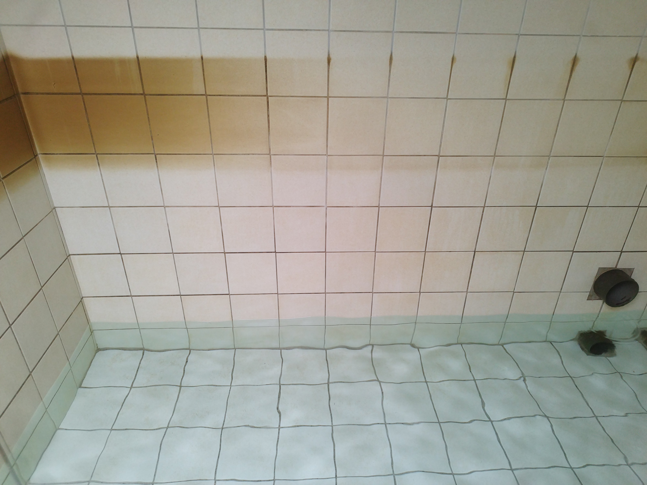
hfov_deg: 71.6
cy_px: 242
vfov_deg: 56.8
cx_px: 324
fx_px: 449
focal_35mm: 24
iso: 433
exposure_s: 1/40
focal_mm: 5.89
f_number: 1.89
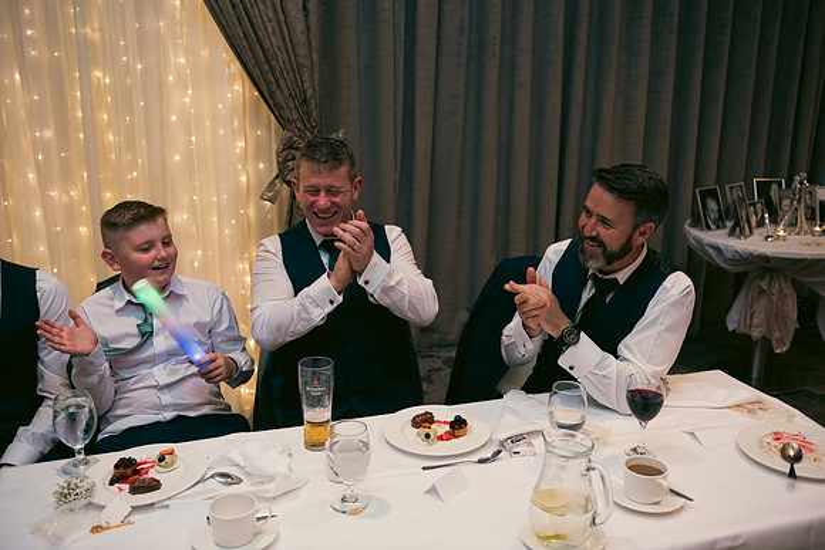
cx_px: 412
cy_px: 275
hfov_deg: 54.4
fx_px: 802
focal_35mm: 35
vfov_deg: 37.9
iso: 800
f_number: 3.5
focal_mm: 35
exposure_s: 1/160
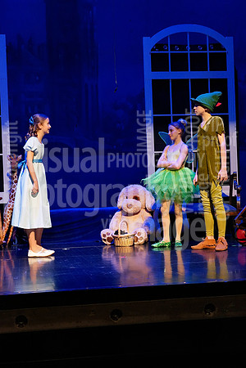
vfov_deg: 33.4
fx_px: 615
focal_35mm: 60
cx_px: 123
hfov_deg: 22.6
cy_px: 184
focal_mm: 40
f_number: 8
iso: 5000
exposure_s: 1/50
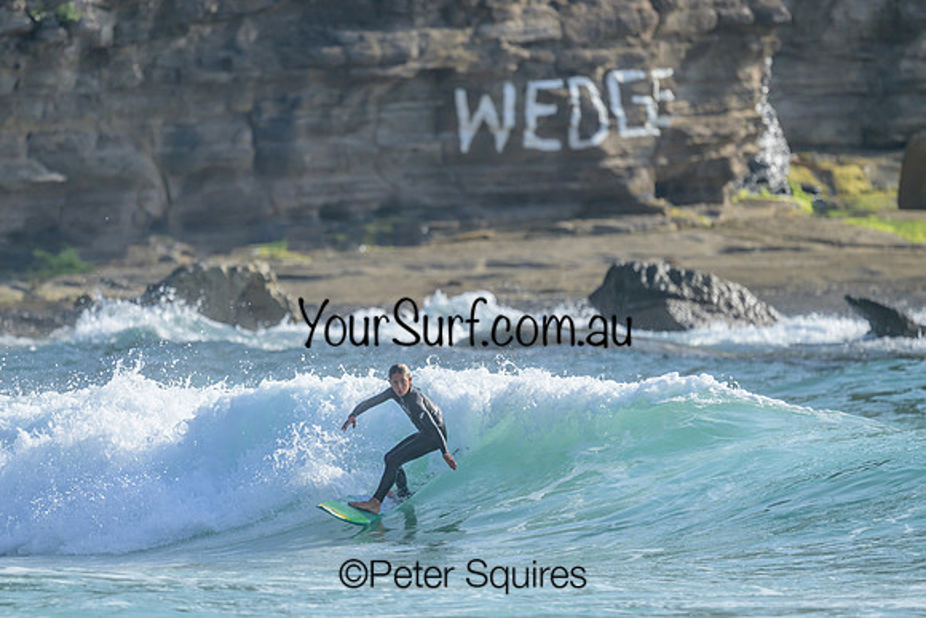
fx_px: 22178
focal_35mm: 862
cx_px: 427
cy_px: 333
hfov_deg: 2.4
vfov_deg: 1.6
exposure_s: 1/2000
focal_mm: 800
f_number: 6.3
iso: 400
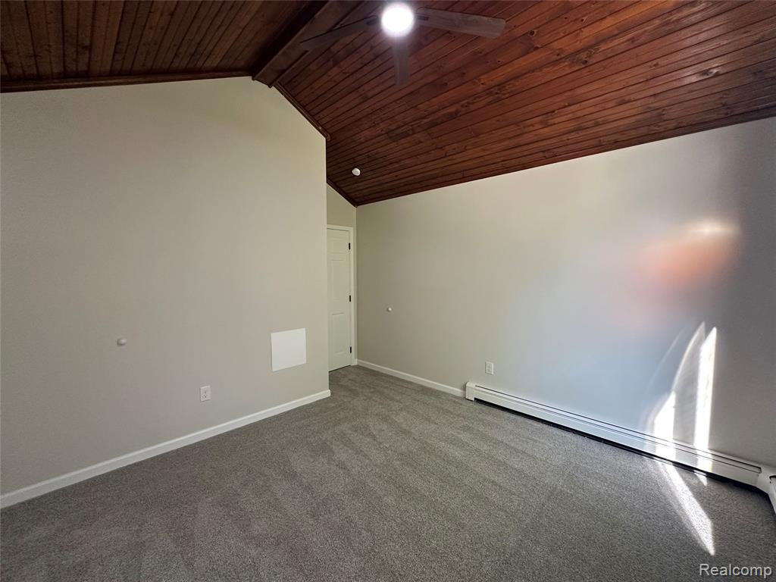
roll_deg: +0.2
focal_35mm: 14
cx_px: 388
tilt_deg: -3.1
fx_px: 314
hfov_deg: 102.1
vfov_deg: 85.7
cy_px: 291
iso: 200
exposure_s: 1/100
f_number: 2.2
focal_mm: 2.22
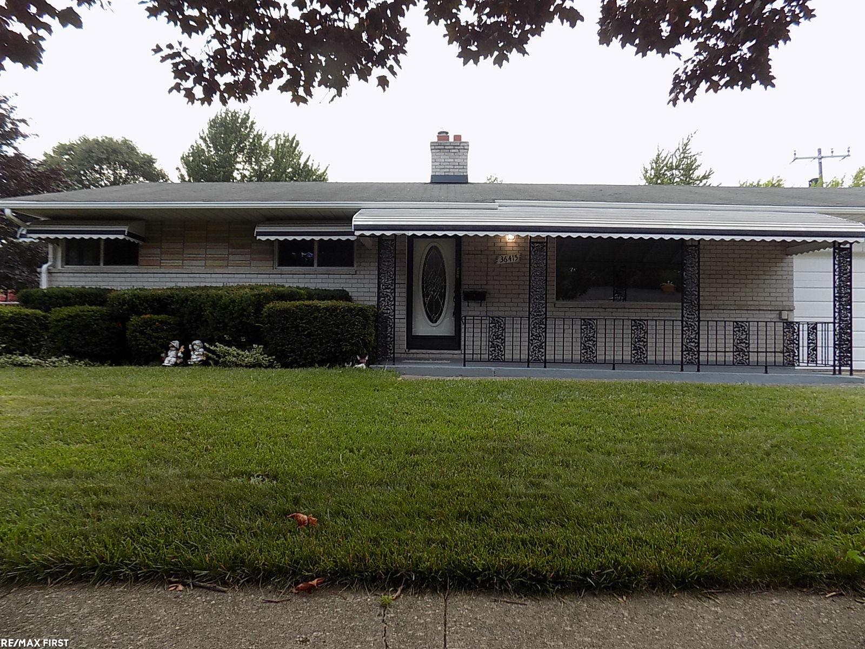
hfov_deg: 73.9
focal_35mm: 23
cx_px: 432
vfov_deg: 58.9
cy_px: 324
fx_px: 575
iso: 80
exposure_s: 1/80
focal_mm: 4
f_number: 3.1
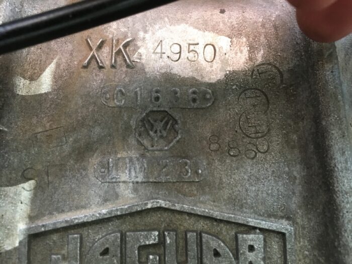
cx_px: 176
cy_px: 132
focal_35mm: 29
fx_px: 295
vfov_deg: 48.2
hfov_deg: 61.7
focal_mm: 4.15
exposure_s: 1/30
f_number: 2.2
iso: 160
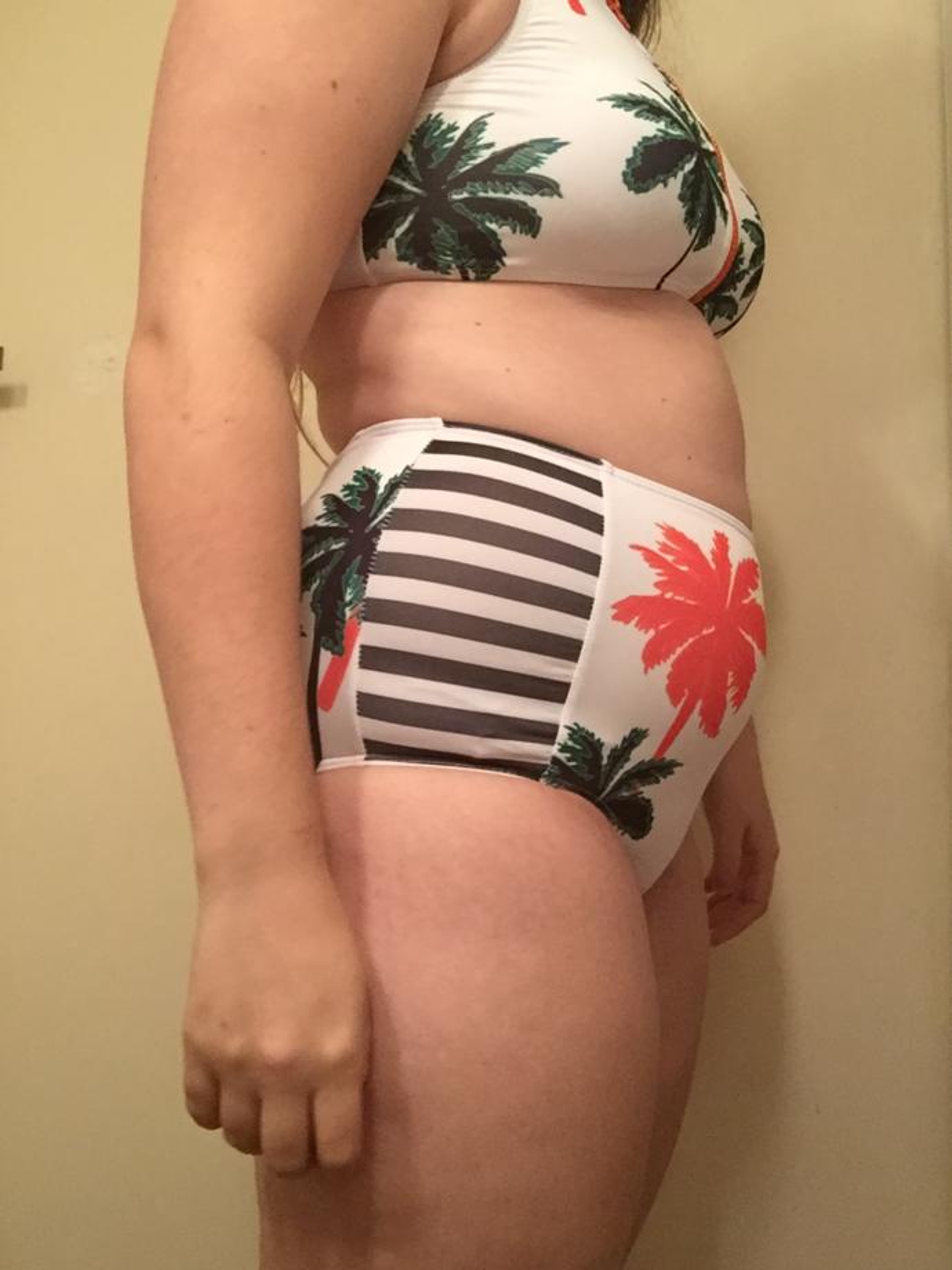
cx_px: 476
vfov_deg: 58.4
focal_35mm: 31
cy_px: 635
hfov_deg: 45.4
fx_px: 1137
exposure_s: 1/30
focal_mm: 2.65
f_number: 2.2
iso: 250
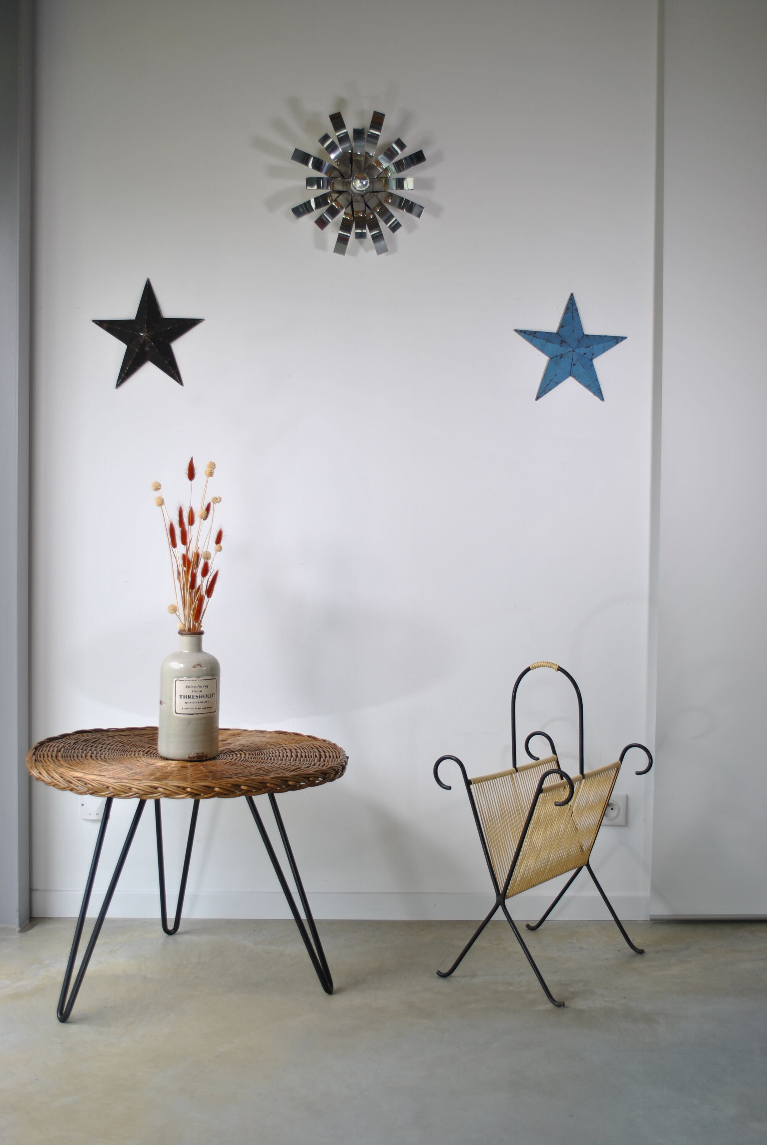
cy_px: 572
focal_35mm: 39
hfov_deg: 34.3
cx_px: 384
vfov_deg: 49.5
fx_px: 1243
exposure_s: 1/50
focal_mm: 26
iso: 100
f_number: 4.2
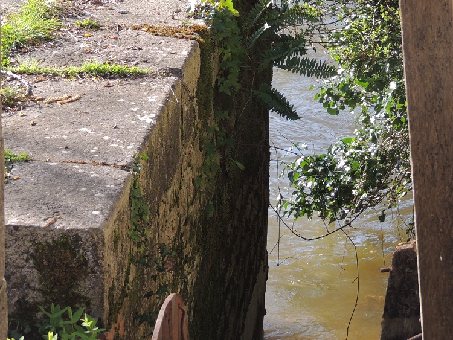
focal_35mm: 144
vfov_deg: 10.3
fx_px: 1885
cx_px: 194
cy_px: 74
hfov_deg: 13.7
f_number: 4.1
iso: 100
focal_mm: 16
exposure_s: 1/160
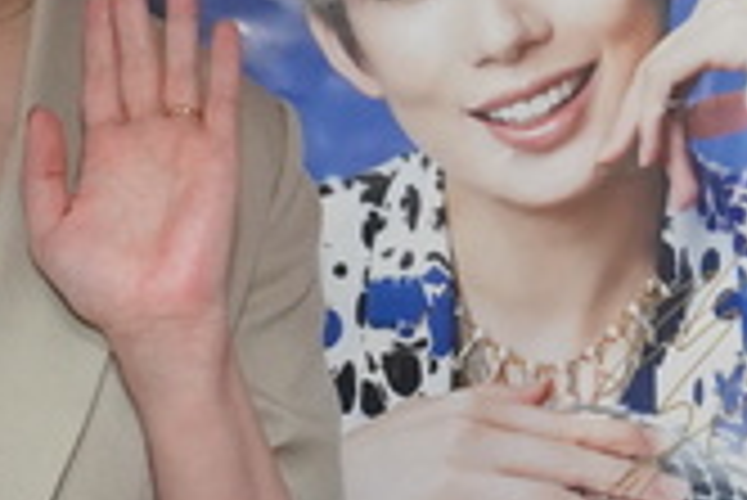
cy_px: 128
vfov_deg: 7.2
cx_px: 544
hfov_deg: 10.8
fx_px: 3946
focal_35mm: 190
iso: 3200
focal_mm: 30
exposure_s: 1/100
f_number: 5.6
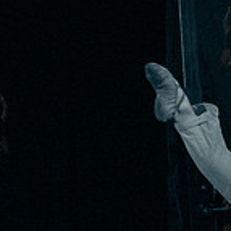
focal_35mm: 714
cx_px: 333
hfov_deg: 2.5
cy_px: 188
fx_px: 5391
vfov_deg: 2.5
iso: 4000
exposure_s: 1/1000
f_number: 2.8
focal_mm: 170
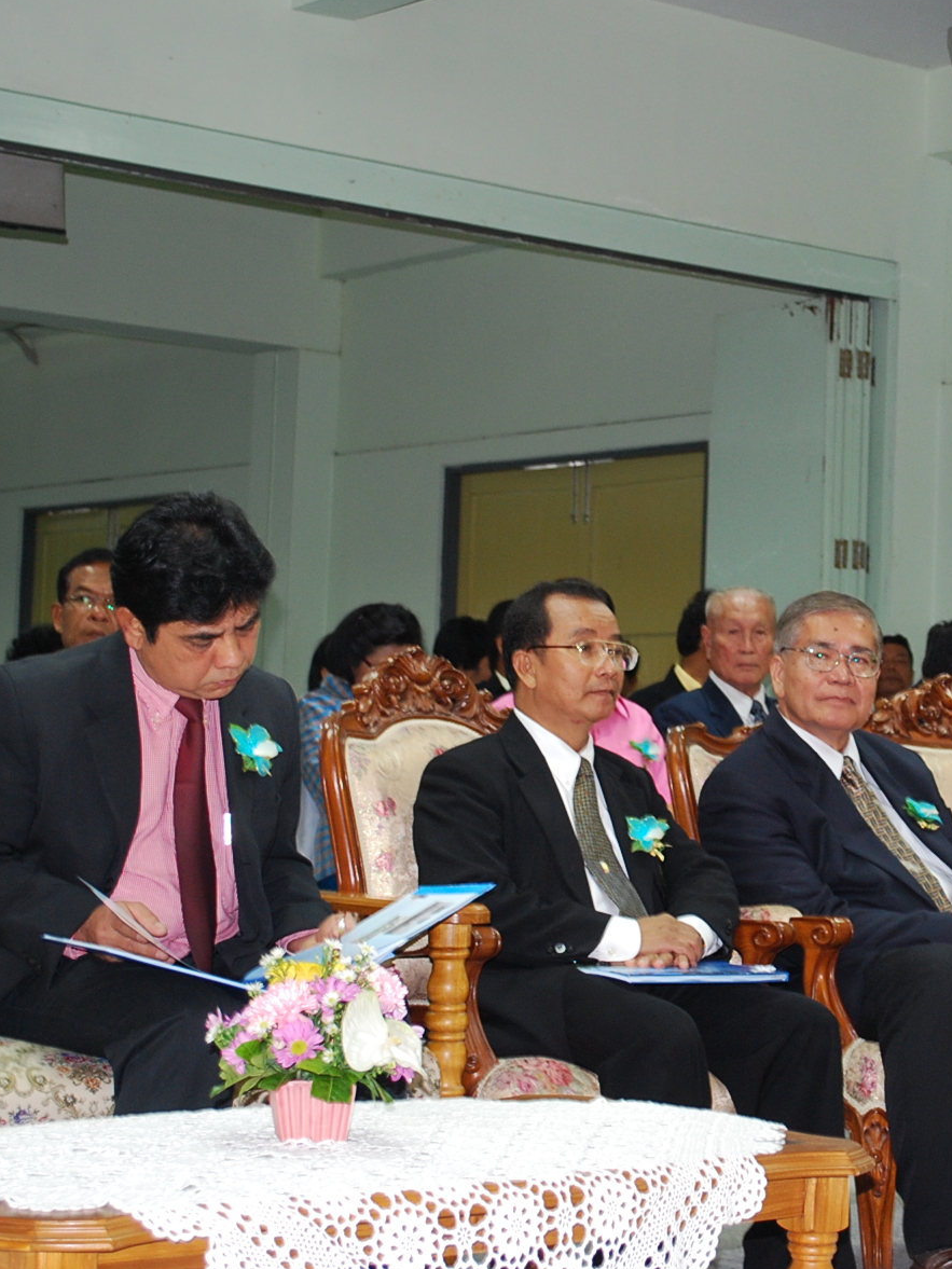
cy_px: 608
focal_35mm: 76
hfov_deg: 19.2
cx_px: 784
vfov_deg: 25.7
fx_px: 2786
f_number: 5
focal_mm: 32
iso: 400
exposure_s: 1/20
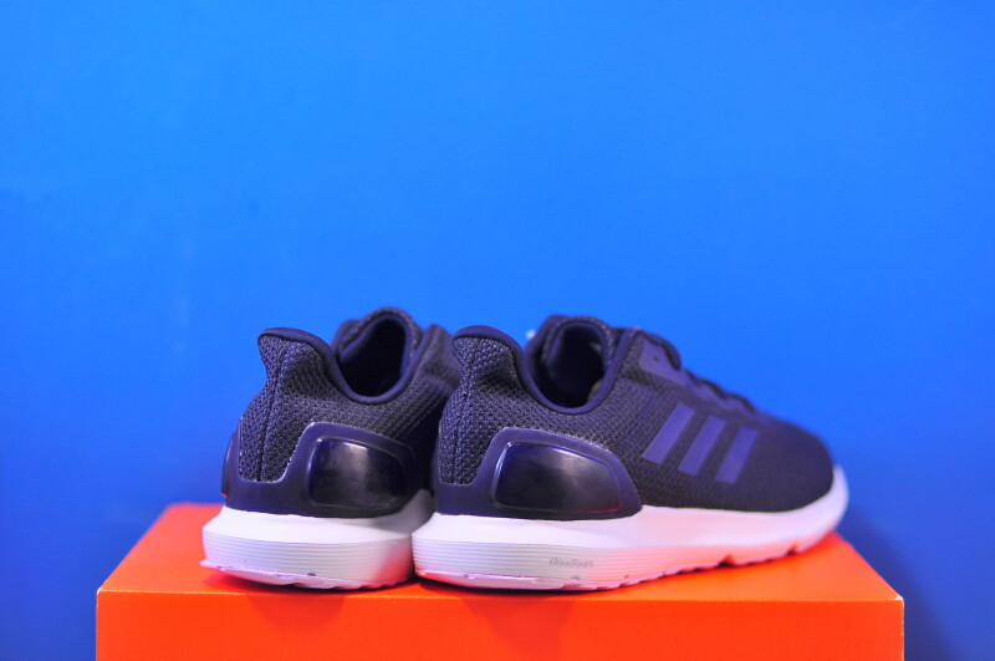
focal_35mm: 75
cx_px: 498
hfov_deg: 27.0
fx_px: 2070
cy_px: 330
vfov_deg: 18.1
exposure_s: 1/320
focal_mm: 50
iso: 250
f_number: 2
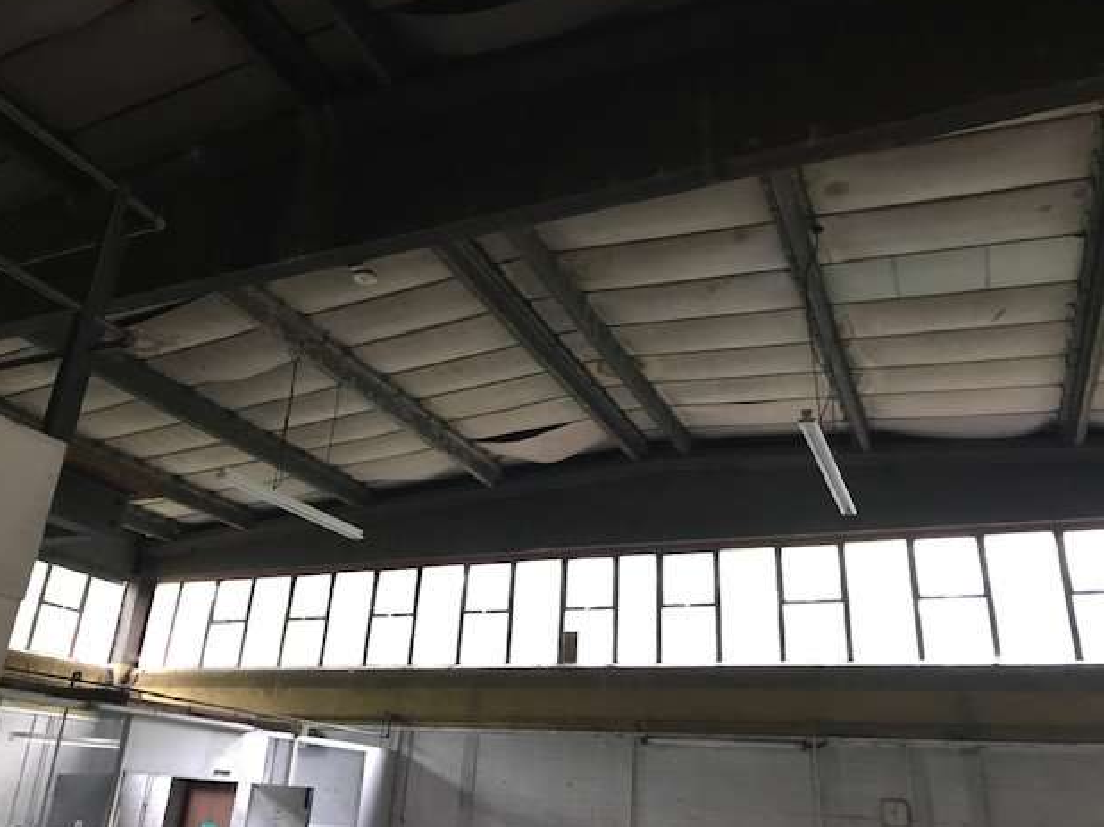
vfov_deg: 48.2
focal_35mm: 29
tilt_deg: +25.6
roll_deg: -1.1
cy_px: 405
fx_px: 925
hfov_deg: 61.7
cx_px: 534
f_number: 1.8
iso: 100
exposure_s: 1/9
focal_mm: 3.99
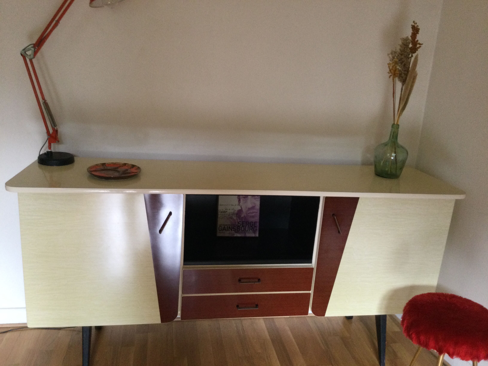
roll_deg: -5.0
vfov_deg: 45.4
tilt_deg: -13.4
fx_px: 437
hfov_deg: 58.4
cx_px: 244
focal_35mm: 31
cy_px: 183
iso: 160
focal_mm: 3.3
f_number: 2.4
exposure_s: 1/33
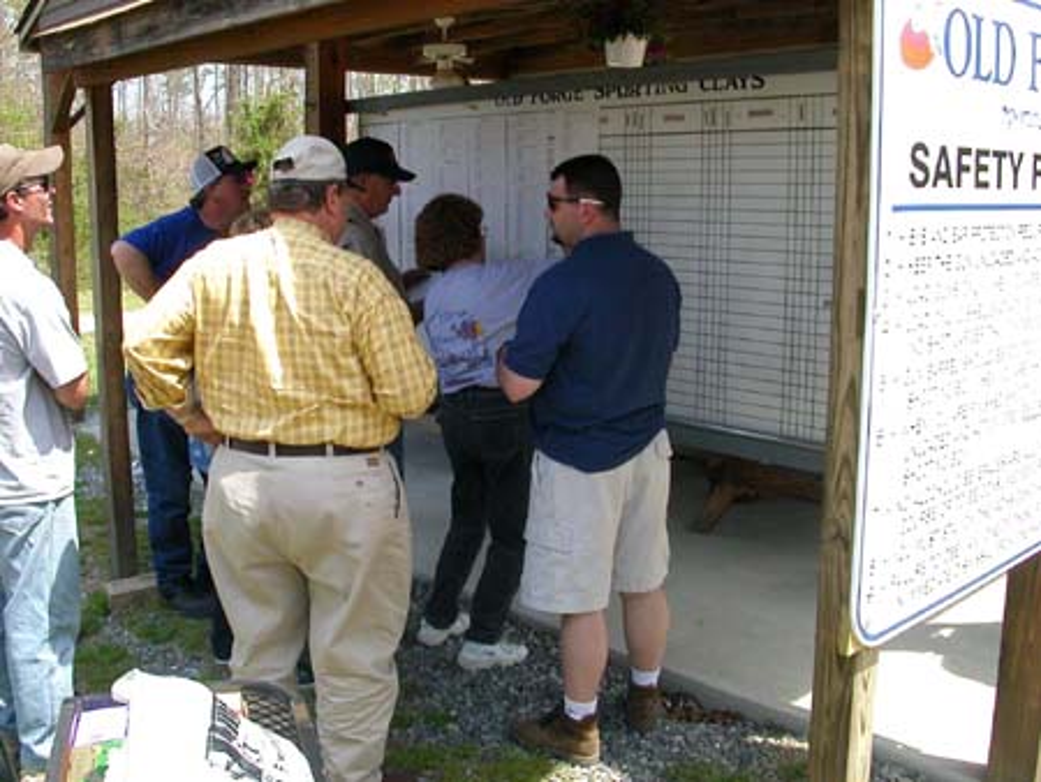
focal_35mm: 37
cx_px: 520
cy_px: 391
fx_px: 1113
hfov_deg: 50.1
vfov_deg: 38.7
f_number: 4.5
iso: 100
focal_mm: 5.6
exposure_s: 1/206
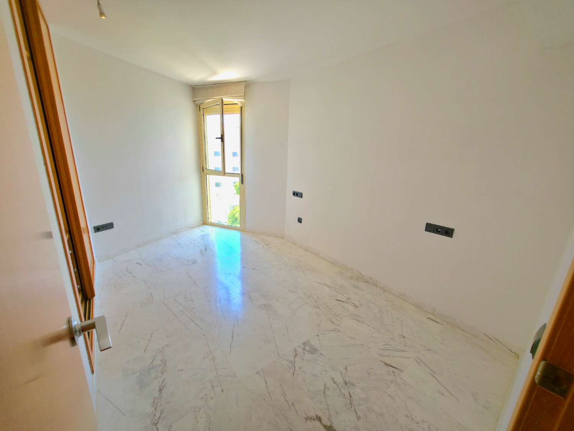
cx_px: 287
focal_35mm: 13
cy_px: 216
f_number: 1.9
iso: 25
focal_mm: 2.2
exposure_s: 1/294
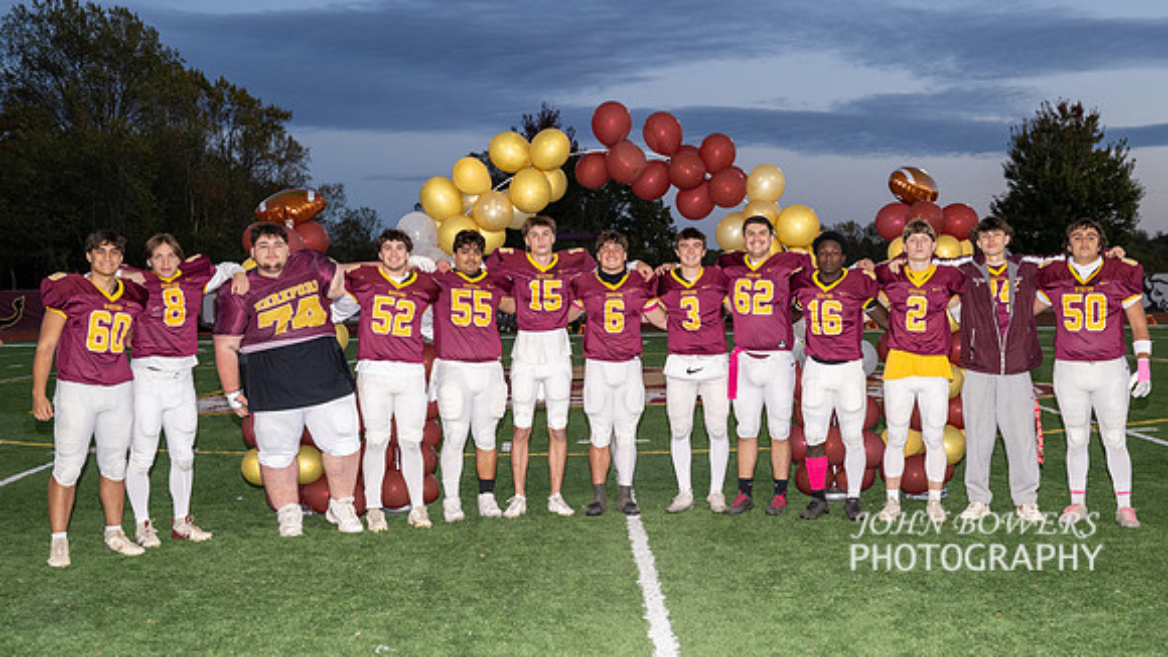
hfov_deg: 42.8
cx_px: 678
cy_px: 355
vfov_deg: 24.9
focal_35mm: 48
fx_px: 1486
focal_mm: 35
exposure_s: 1/200
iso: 1000
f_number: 4.5
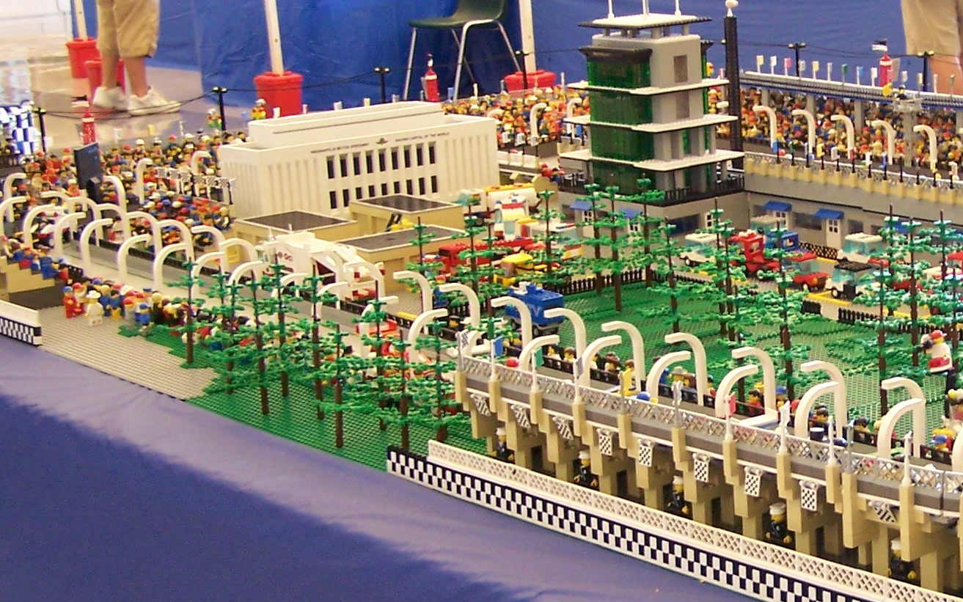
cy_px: 333
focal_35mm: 79
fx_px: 2074
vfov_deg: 16.5
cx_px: 863
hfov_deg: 25.4
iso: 140
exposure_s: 1/10
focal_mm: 6.3
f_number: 2.8
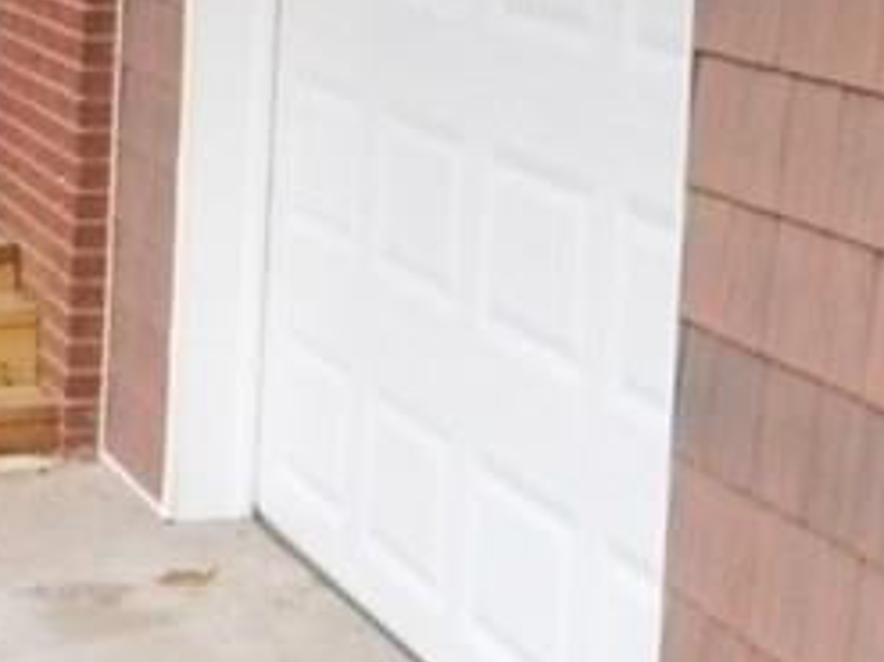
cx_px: 1238
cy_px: -43
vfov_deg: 12.6
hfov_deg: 15.9
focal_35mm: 116
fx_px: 2961
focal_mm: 5
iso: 200
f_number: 3.5
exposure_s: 1/5.7
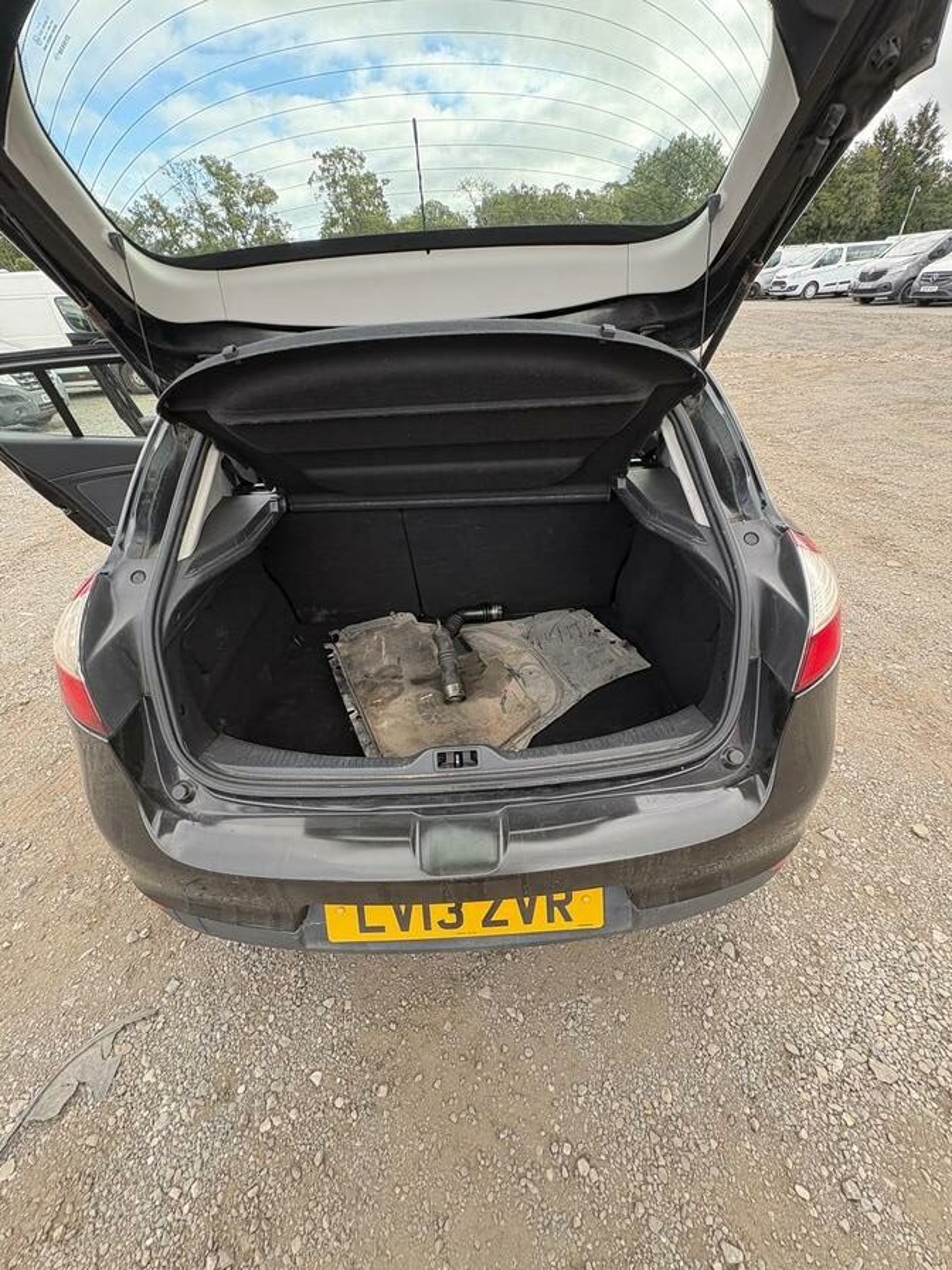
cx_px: 476
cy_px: 635
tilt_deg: -30.6
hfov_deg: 85.7
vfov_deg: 102.1
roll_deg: +2.4
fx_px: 513
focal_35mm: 14
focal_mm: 2.22
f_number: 2.2
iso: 80
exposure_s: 1/110
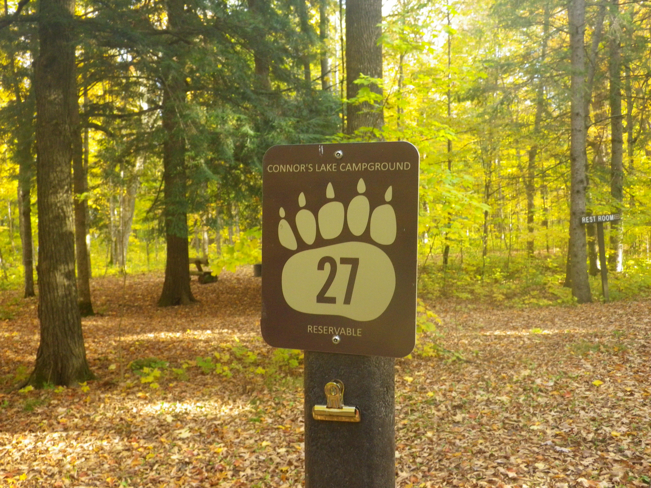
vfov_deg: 41.8
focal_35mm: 34
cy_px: 244
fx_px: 639
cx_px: 326
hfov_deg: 54.0
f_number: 3.8
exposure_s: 1/50
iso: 250
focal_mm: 6.1
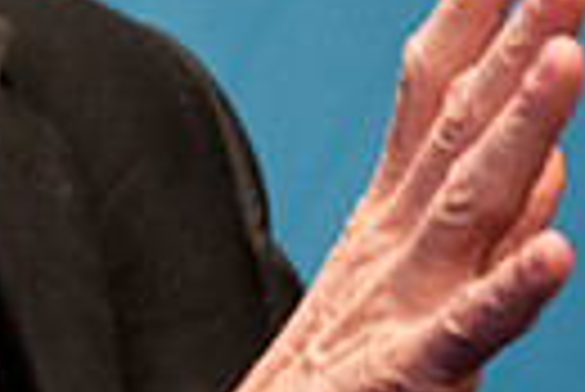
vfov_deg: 1.8
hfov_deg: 2.6
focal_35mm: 779
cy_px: -347
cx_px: -387
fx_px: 12673
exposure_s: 1/125
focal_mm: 175
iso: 2500
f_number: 4
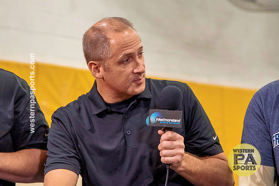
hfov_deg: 17.1
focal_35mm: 120
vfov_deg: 11.4
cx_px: 140
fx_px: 930
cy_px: 93
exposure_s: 1/200
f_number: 5
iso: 3200
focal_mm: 120
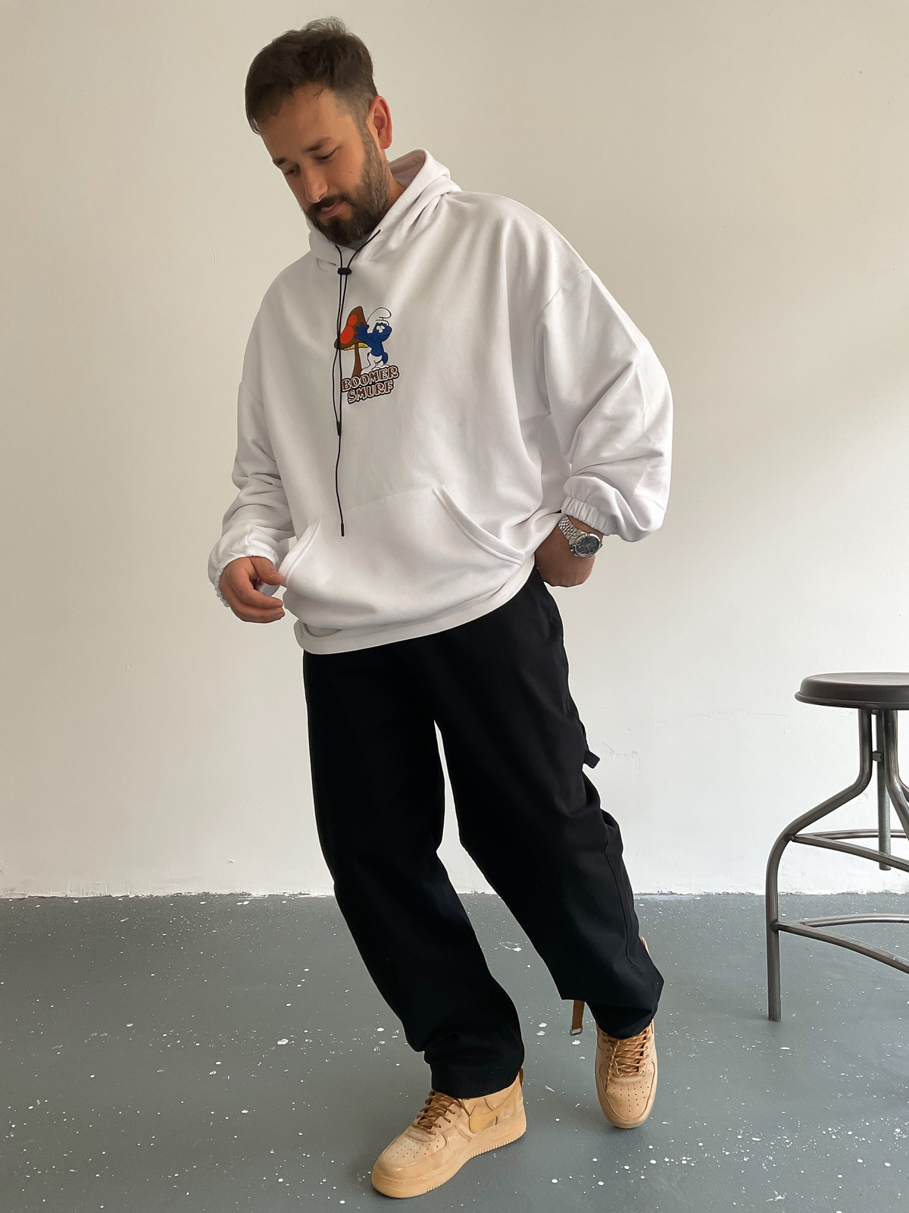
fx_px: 1015
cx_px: 454
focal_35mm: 29
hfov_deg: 48.2
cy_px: 606
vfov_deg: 61.7
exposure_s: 1/120
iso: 50
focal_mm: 3
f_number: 1.8
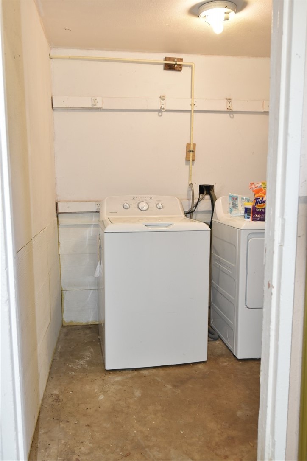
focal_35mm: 29
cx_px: 154
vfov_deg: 63.7
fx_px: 371
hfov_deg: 45.0
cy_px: 230
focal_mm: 29
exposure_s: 1/60
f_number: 5.6
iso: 640
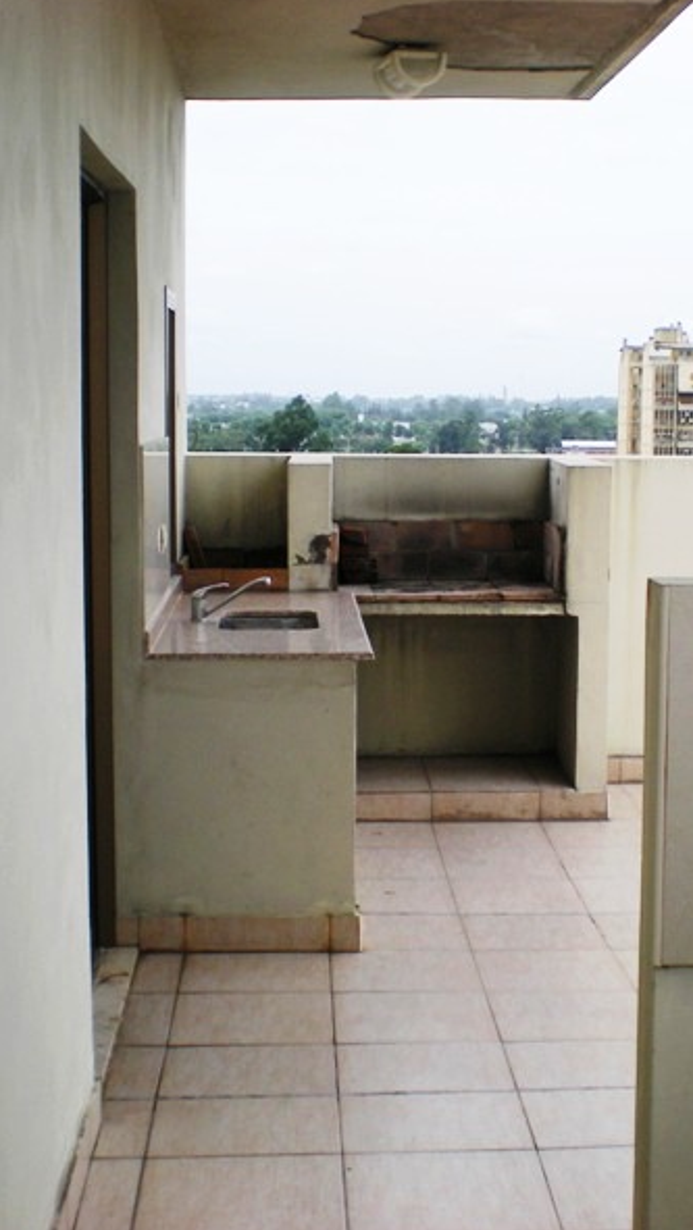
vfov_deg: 37.2
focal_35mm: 56
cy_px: 610
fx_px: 1827
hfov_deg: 21.4
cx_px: 462
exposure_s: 1/140
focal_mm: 6.3
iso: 64
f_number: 4.6
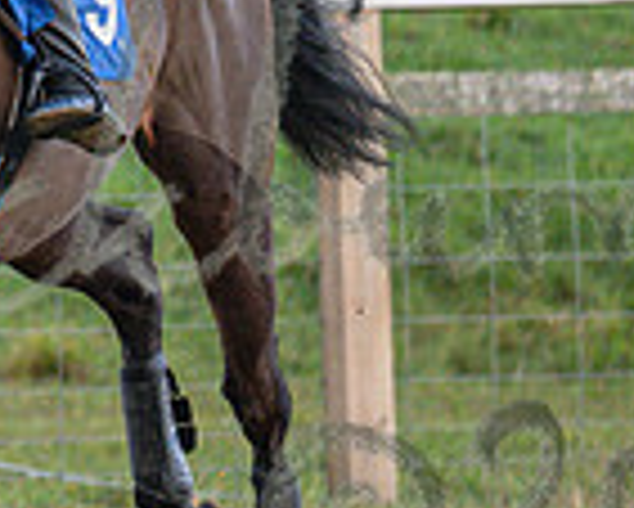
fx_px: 48276
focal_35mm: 2571
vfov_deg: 0.6
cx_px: -613
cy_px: -59
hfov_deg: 0.8
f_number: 5
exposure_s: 1/1250
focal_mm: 400
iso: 800
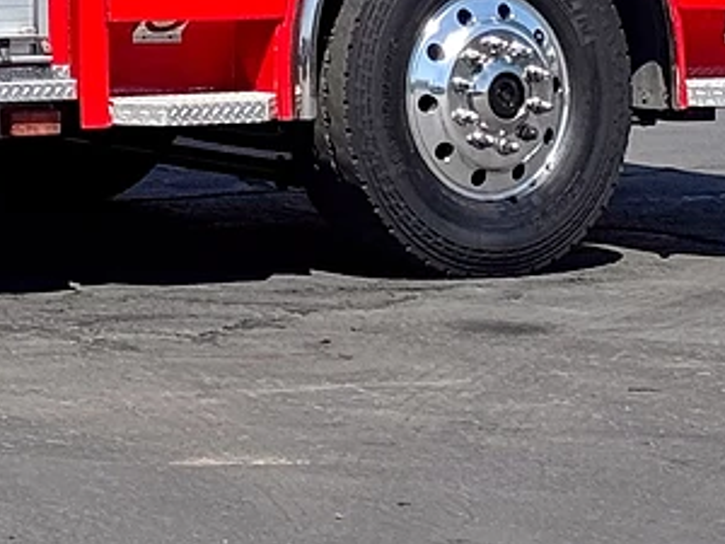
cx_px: -509
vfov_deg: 6.1
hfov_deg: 8.2
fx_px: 4901
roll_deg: +0.2
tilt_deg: +3.4
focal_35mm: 234
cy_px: -724
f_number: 1.78
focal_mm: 6.76
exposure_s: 1/3817
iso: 64
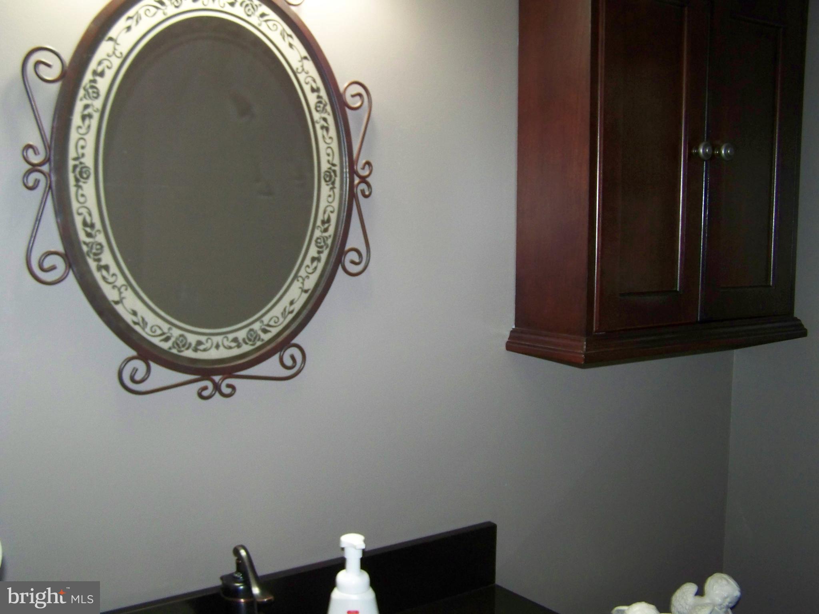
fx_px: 899
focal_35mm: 38
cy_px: 307
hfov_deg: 49.0
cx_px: 410
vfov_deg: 37.7
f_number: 2.8
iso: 200
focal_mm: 6.3
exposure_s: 1/30
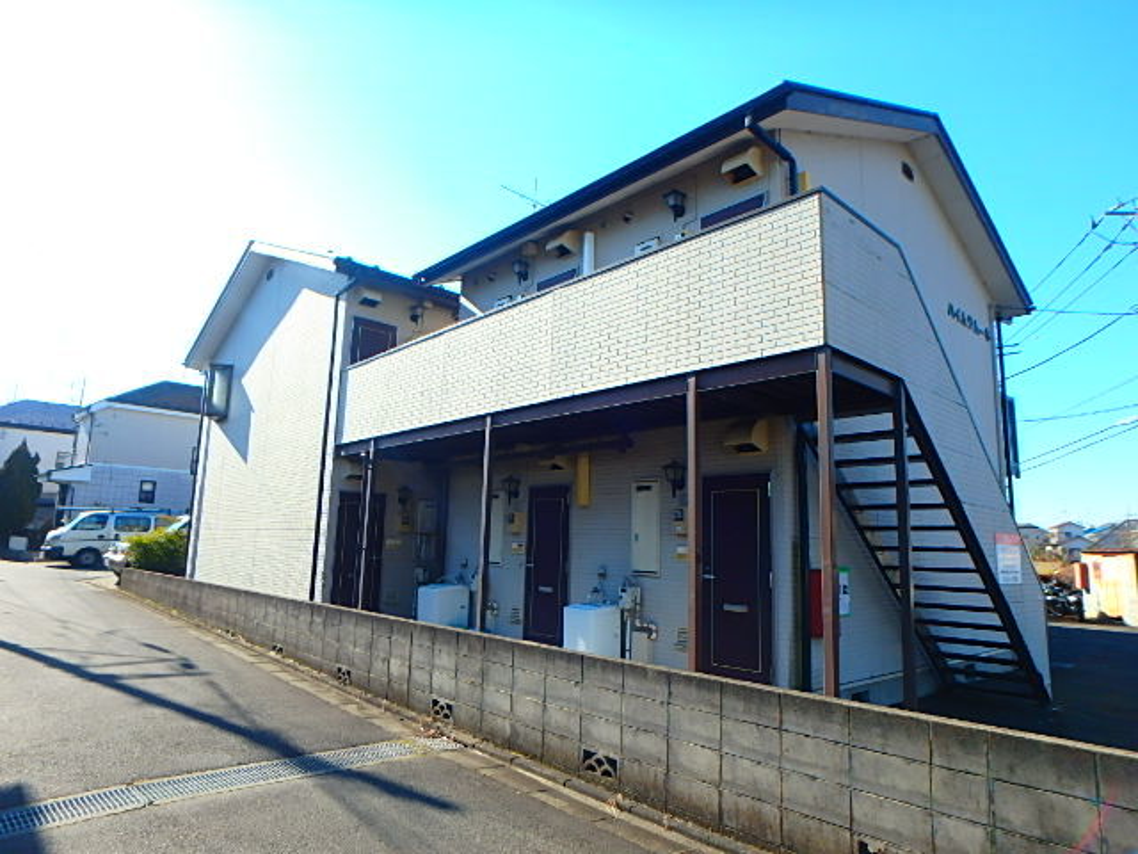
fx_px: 690
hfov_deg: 79.0
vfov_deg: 63.4
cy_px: 427
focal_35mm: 21
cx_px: 569
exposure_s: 1/500
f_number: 3.5
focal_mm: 3.7
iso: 125
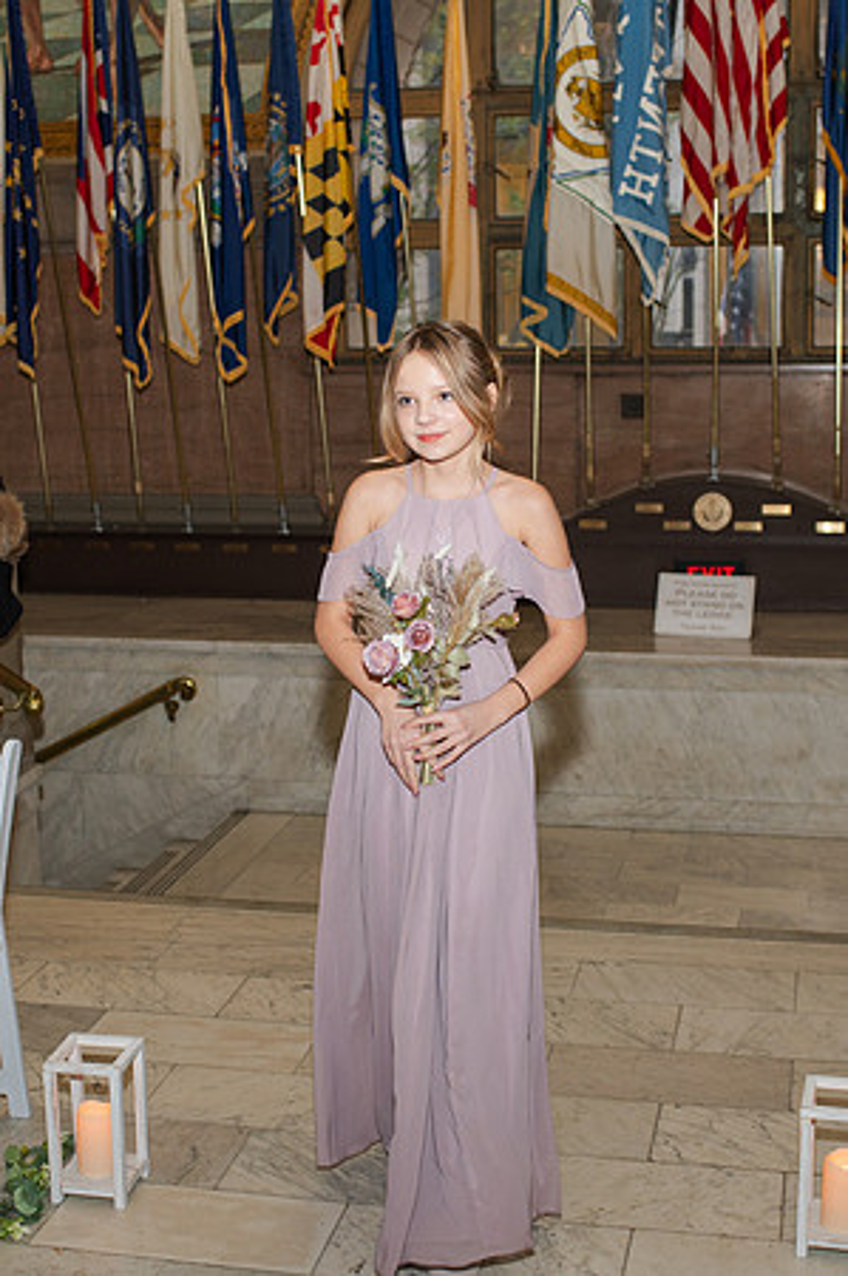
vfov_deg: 37.8
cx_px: 412
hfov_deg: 25.7
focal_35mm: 53
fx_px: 1861
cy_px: 638
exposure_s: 1/200
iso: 1000
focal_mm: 35
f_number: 3.5
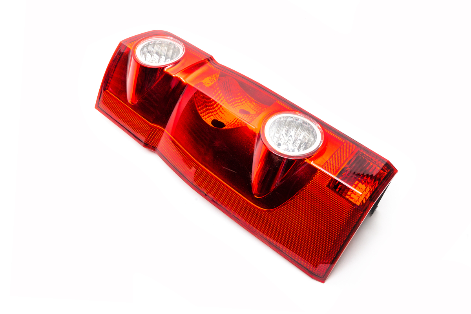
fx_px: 458
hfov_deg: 54.4
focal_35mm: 35
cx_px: 236
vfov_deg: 37.9
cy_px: 157
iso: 500
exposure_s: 1/160
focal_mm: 35
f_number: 16
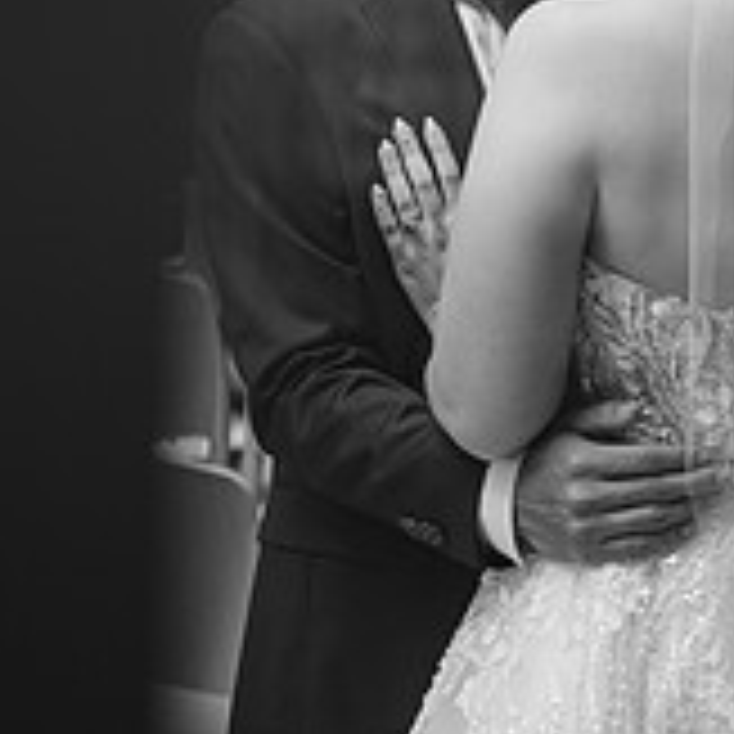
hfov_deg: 14.9
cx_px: 459
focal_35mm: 117
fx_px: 2807
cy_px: -32
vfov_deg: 14.6
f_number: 1.8
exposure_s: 1/125
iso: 80
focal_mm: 50
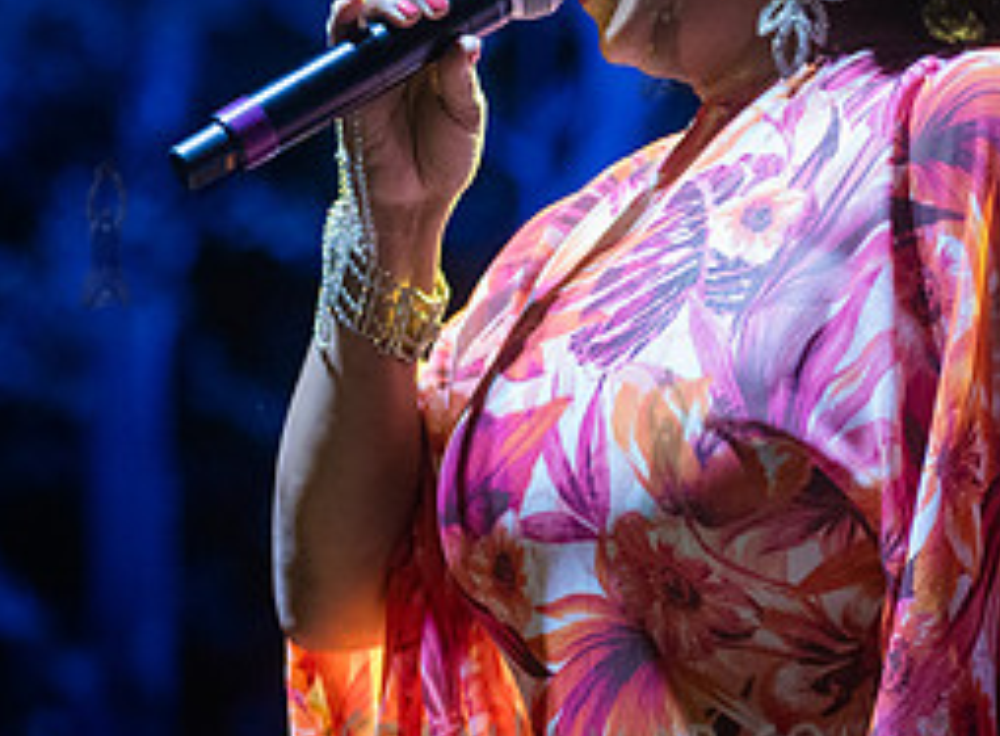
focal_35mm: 244
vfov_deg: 6.0
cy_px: 22
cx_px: 783
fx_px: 7002
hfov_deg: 8.2
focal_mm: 100
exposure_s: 1/500
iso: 4000
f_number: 3.5
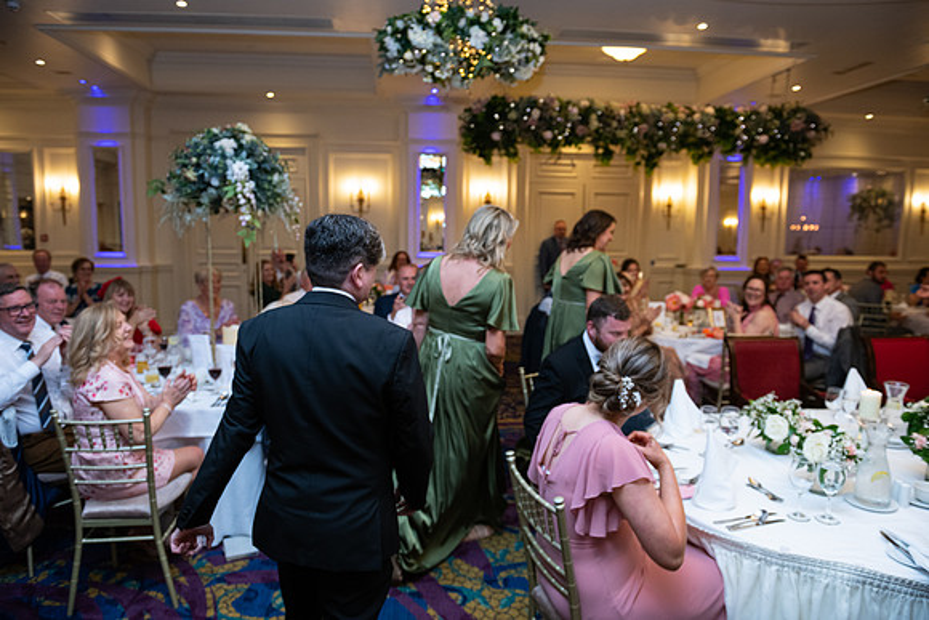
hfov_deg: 73.7
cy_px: 310
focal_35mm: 24
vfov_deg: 53.2
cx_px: 464
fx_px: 619
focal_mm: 24
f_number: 3.5
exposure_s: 1/160
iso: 800
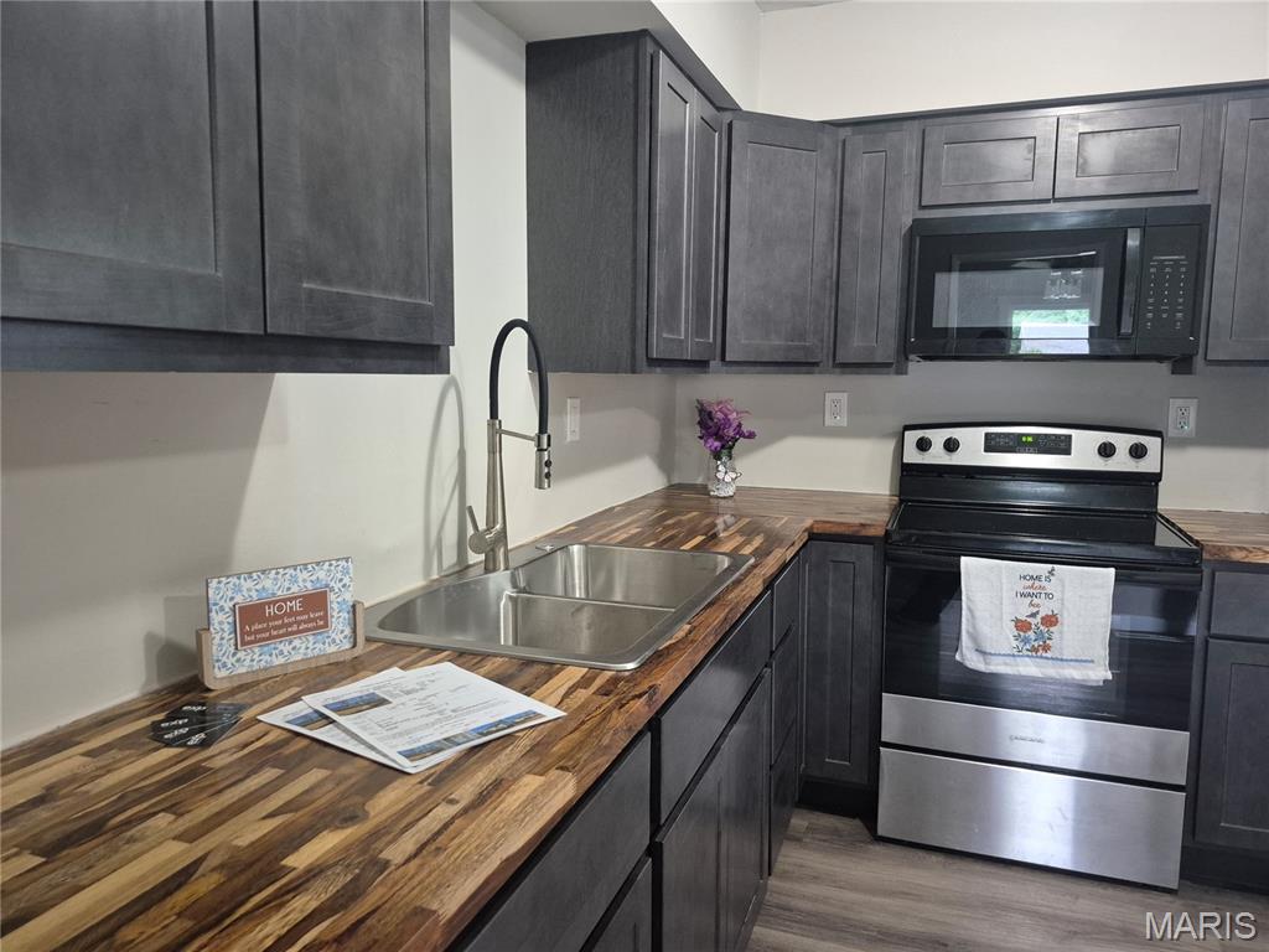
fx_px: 843
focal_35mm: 23
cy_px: 476
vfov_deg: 58.9
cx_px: 634
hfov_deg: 73.9
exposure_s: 1/60
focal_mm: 5.4
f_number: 1.8
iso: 800
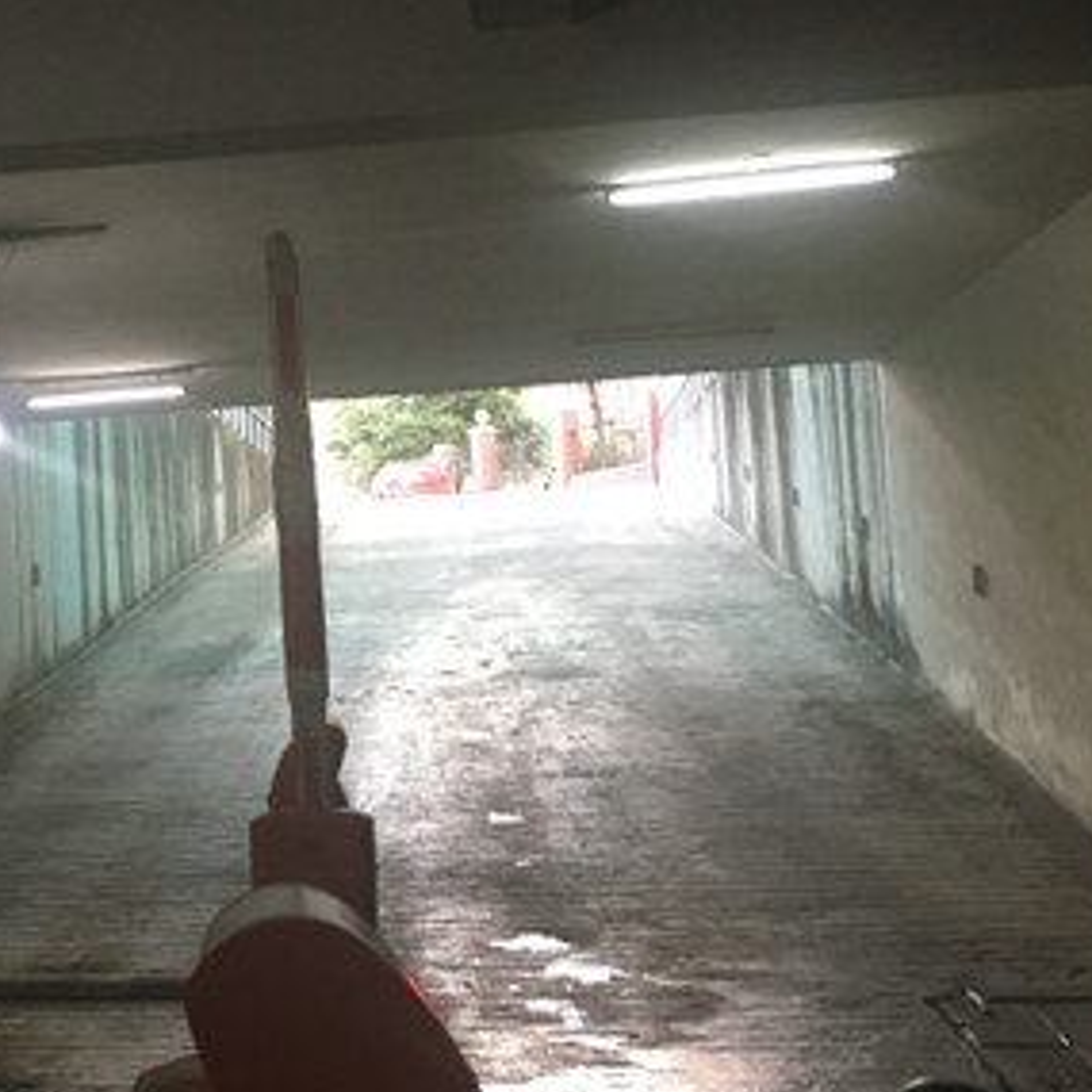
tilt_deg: +1.2
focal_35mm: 54
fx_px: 1927
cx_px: 23
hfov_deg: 29.7
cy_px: 513
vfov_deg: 31.6
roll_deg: +0.4
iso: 160
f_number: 2.2
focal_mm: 4.15
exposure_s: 1/33
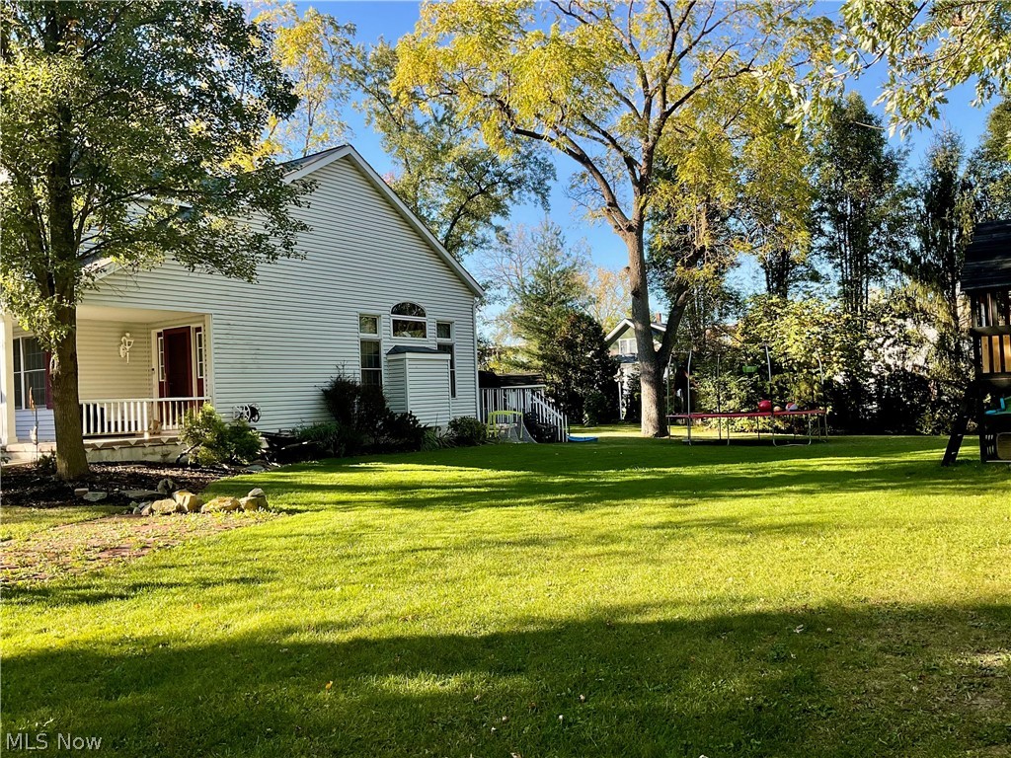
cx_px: 506
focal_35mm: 29
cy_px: 379
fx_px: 847
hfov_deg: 61.7
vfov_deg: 48.2
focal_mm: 3
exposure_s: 1/428
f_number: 1.8
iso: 16
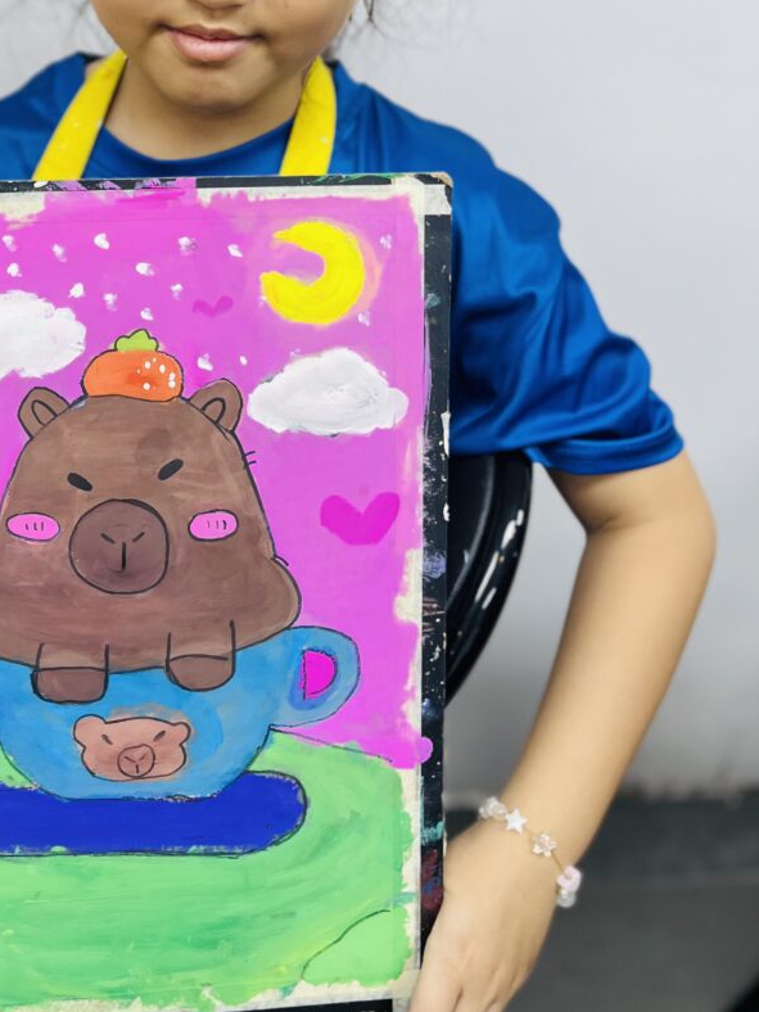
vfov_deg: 42.0
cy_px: 295
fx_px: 1286
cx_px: 125
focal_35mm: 44
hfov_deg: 31.8
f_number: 1.6
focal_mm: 5.1
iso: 50
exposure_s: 1/100
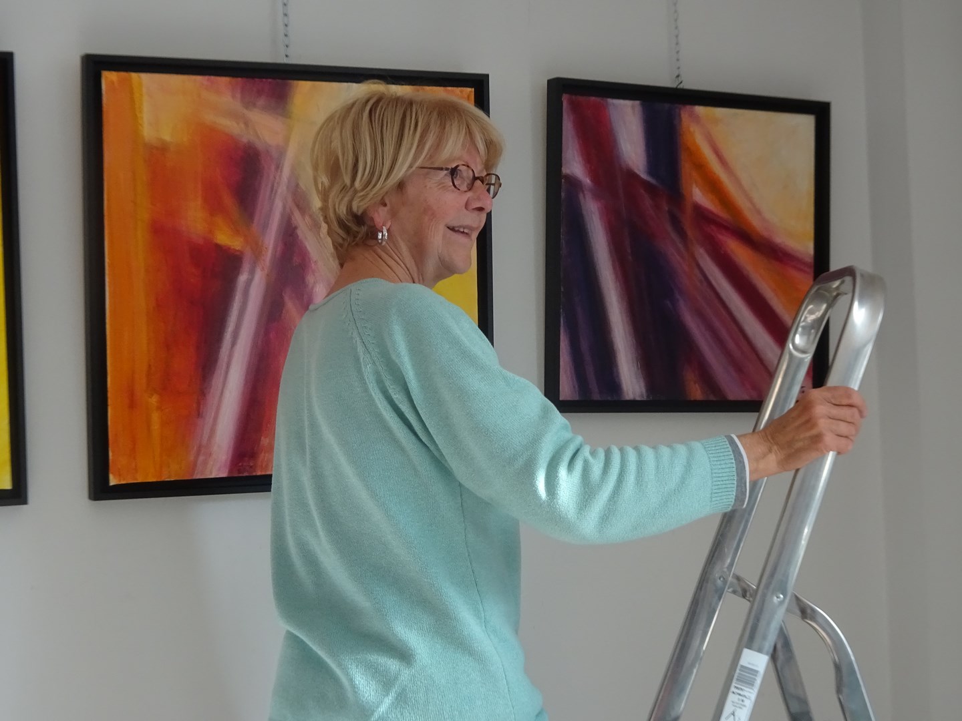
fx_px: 1779
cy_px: 360
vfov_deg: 22.9
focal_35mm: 64
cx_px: 481
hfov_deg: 30.3
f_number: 4.5
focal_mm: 10.95
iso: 250
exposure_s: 1/80
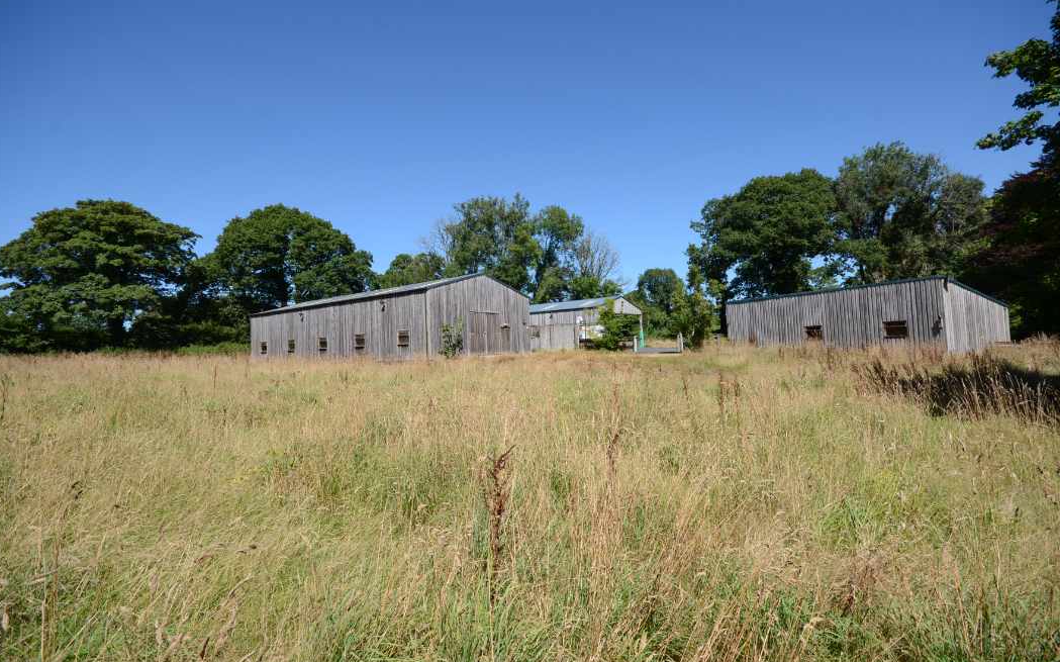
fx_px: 462
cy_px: 311
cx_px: 533
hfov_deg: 97.8
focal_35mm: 16
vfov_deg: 71.2
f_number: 8
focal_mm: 10
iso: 100
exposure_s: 1/250
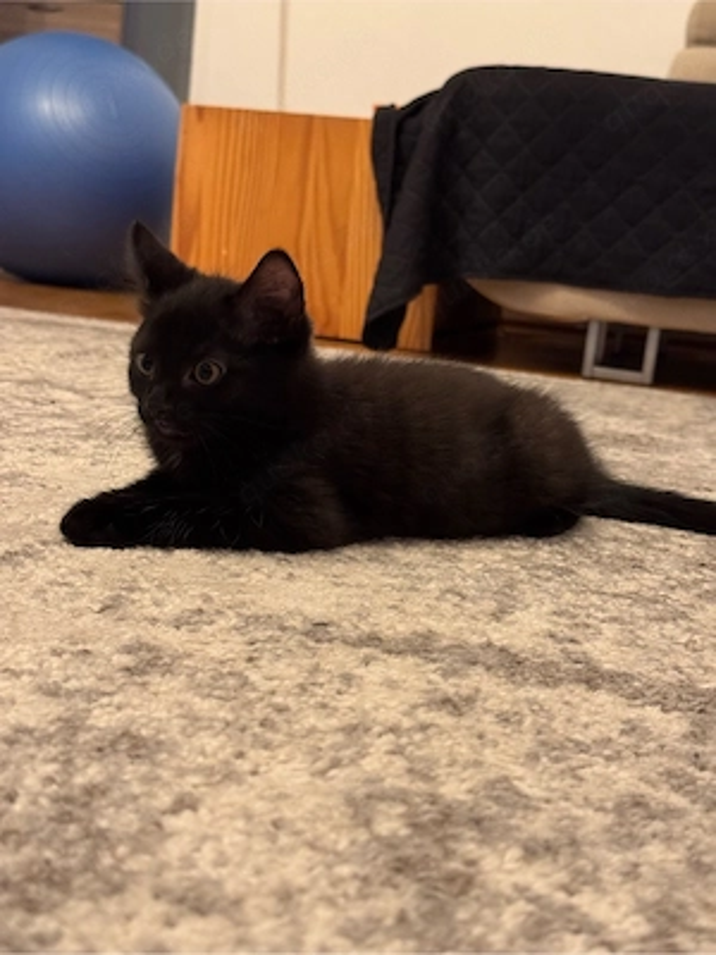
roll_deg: -5.1
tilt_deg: -8.6
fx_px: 1324
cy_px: 478
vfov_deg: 39.7
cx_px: 358
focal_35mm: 48
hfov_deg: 30.3
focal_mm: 6.76
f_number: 1.78
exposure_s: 1/33
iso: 250
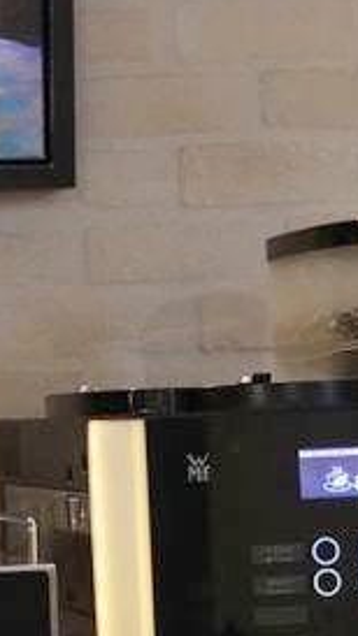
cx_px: -411
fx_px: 2246
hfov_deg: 8.5
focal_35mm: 133
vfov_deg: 16.1
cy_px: 360
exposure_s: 1/160
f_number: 2.8
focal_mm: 29
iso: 4000
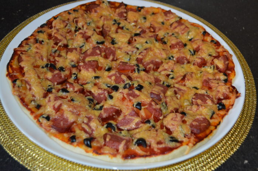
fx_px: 301
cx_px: 129
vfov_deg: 31.8
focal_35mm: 42
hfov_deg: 46.4
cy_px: 86
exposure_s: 1/60
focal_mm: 28
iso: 1000
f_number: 4.5
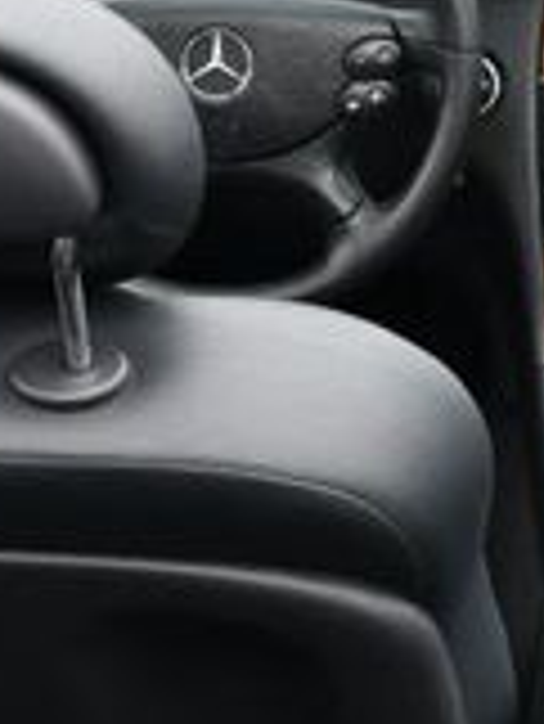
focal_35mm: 153
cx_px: 580
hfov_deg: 9.6
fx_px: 3202
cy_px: 333
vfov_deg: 12.9
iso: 360
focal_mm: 27
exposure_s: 1/250
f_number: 5.6
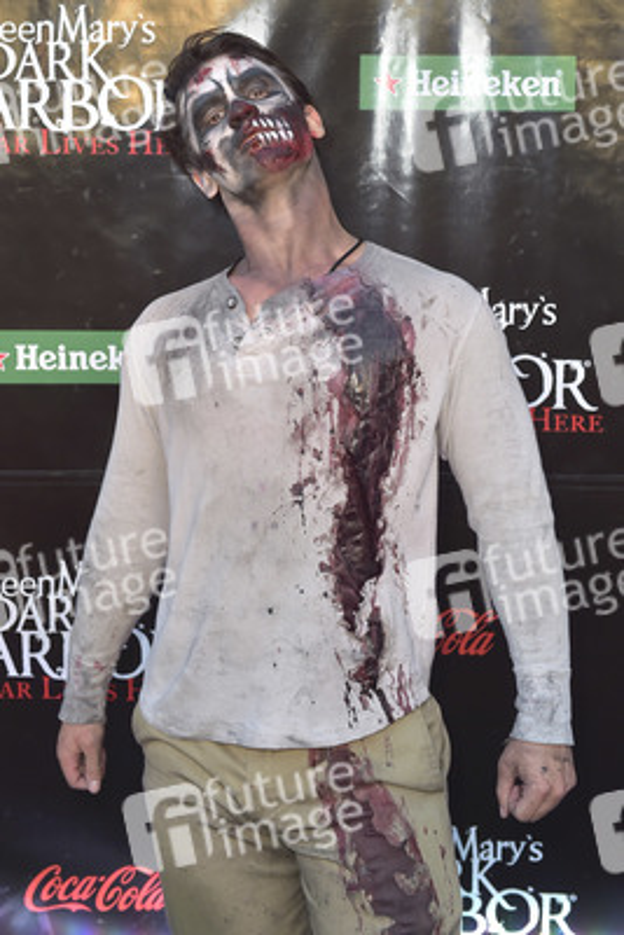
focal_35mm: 48
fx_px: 1247
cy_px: 468
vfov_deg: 41.1
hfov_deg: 28.1
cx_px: 312
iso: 250
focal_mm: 48
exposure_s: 1/320
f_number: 4.5
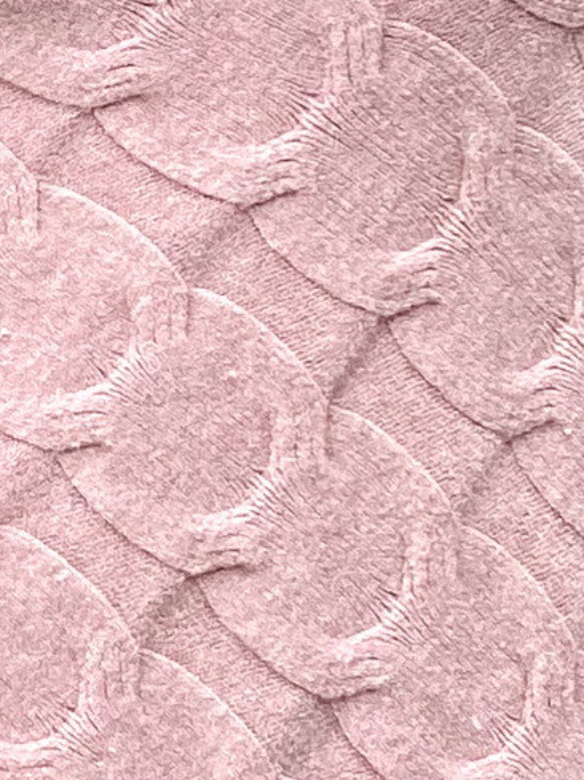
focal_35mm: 179
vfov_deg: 11.0
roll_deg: +0.2
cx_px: -259
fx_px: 4029
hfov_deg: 8.1
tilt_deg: -1.3
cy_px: 68
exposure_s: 1/491
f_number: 1.8
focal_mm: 4.25
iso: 32
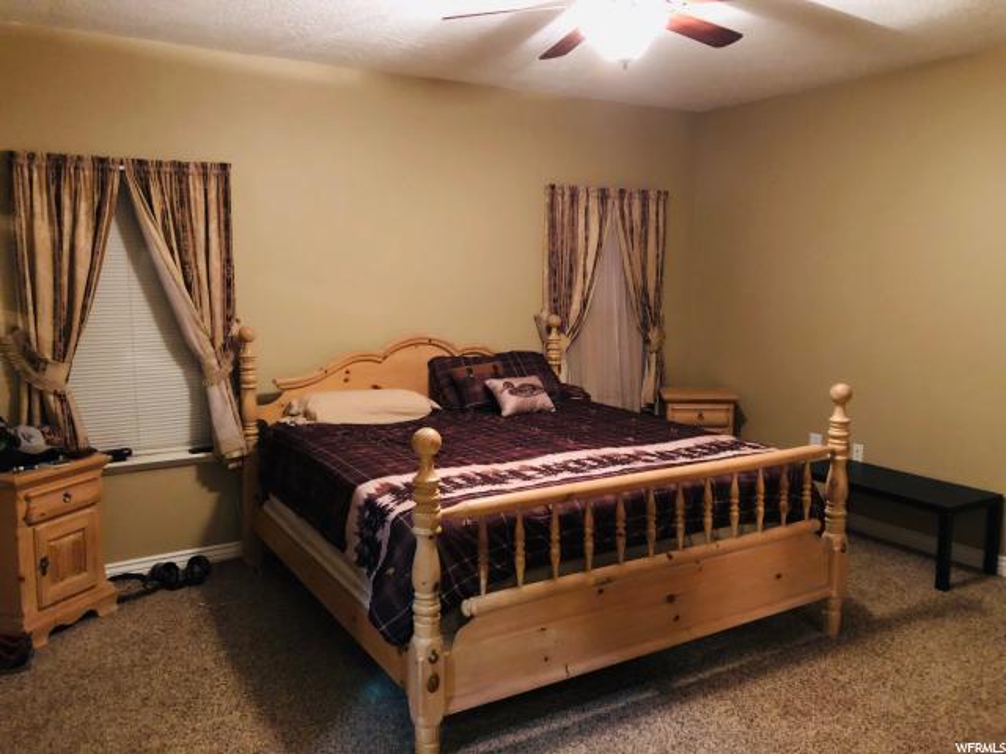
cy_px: 377
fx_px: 814
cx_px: 503
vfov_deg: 49.7
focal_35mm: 28
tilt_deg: -6.1
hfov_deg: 63.4
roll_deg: +1.4
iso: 125
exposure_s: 1/4
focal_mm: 3.99
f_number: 1.8
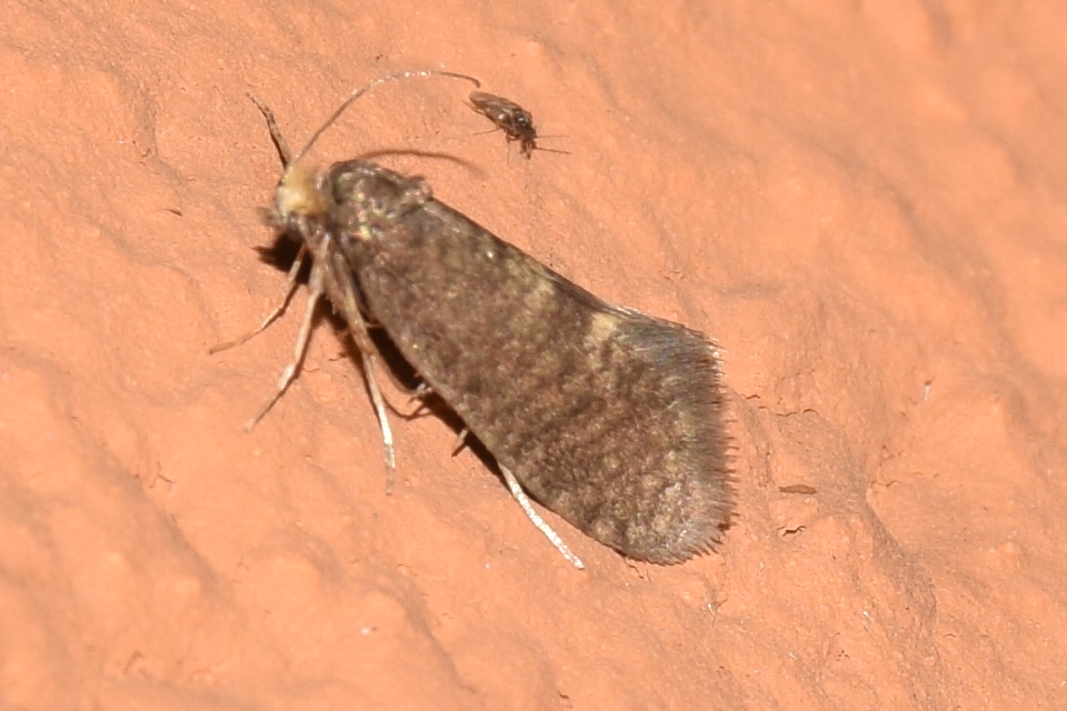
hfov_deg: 9.8
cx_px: 534
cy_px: 356
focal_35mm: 210
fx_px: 6224
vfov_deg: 6.5
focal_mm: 140
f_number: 13
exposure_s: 1/160
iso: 100
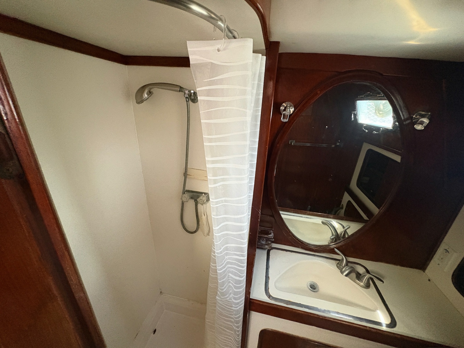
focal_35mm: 14
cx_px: 232
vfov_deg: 85.7
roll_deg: -0.7
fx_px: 188
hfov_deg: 102.1
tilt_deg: -20.6
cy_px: 174
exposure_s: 1/60
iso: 800
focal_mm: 2.22
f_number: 2.2
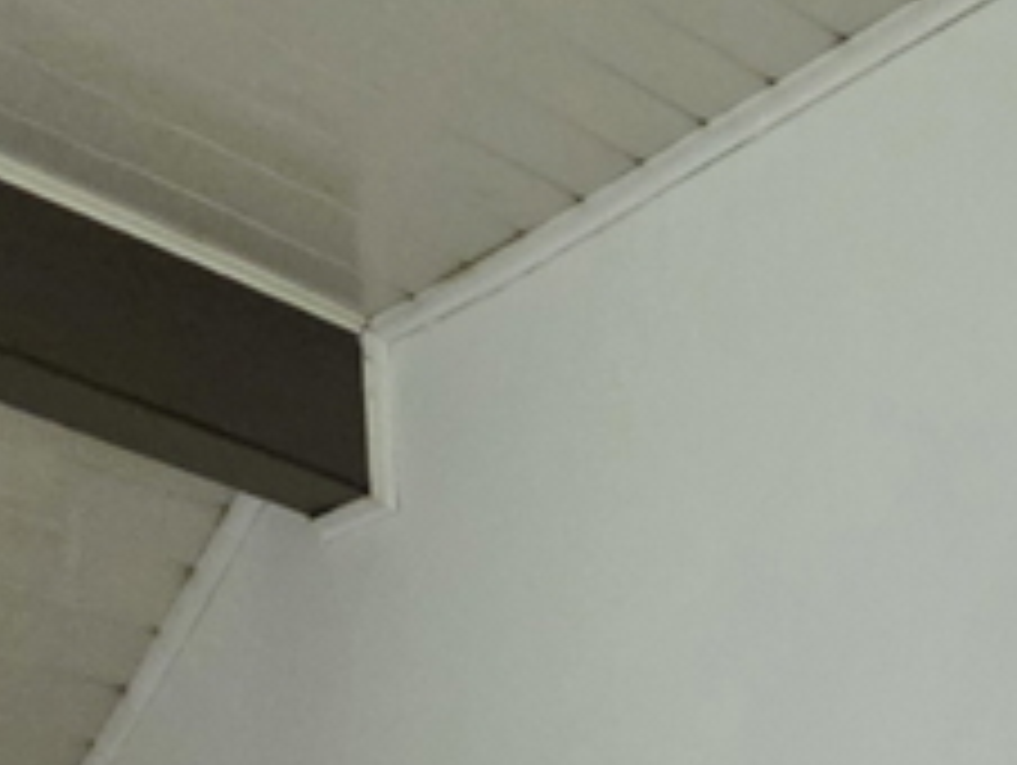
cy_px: 1818
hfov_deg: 16.0
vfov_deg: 14.4
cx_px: 2340
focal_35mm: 69
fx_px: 2029
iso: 320
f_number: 1.9
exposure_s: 1/50
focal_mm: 2.2
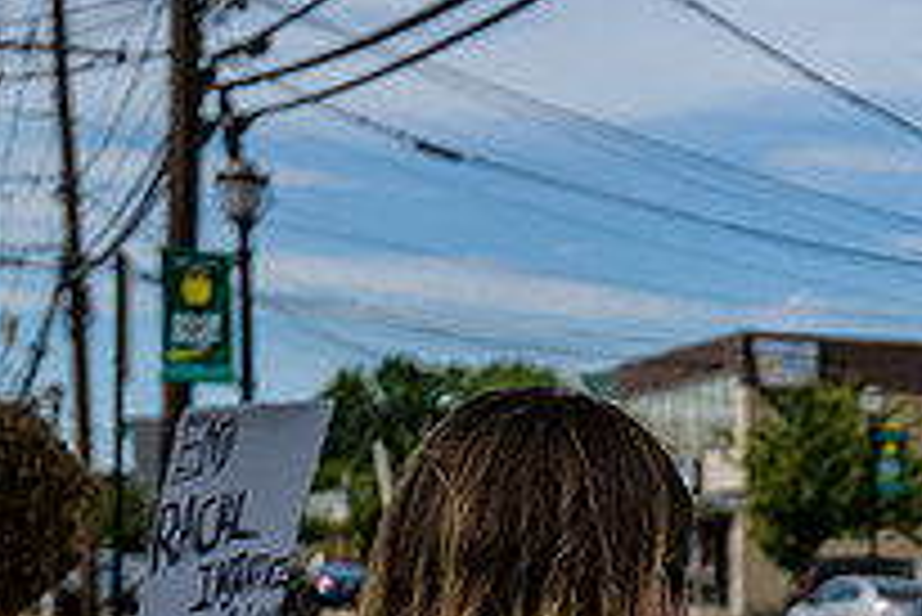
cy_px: 821
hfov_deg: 19.0
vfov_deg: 13.3
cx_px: 1223
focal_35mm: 99
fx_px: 2537
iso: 200
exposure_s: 1/3200
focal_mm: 35
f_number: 4
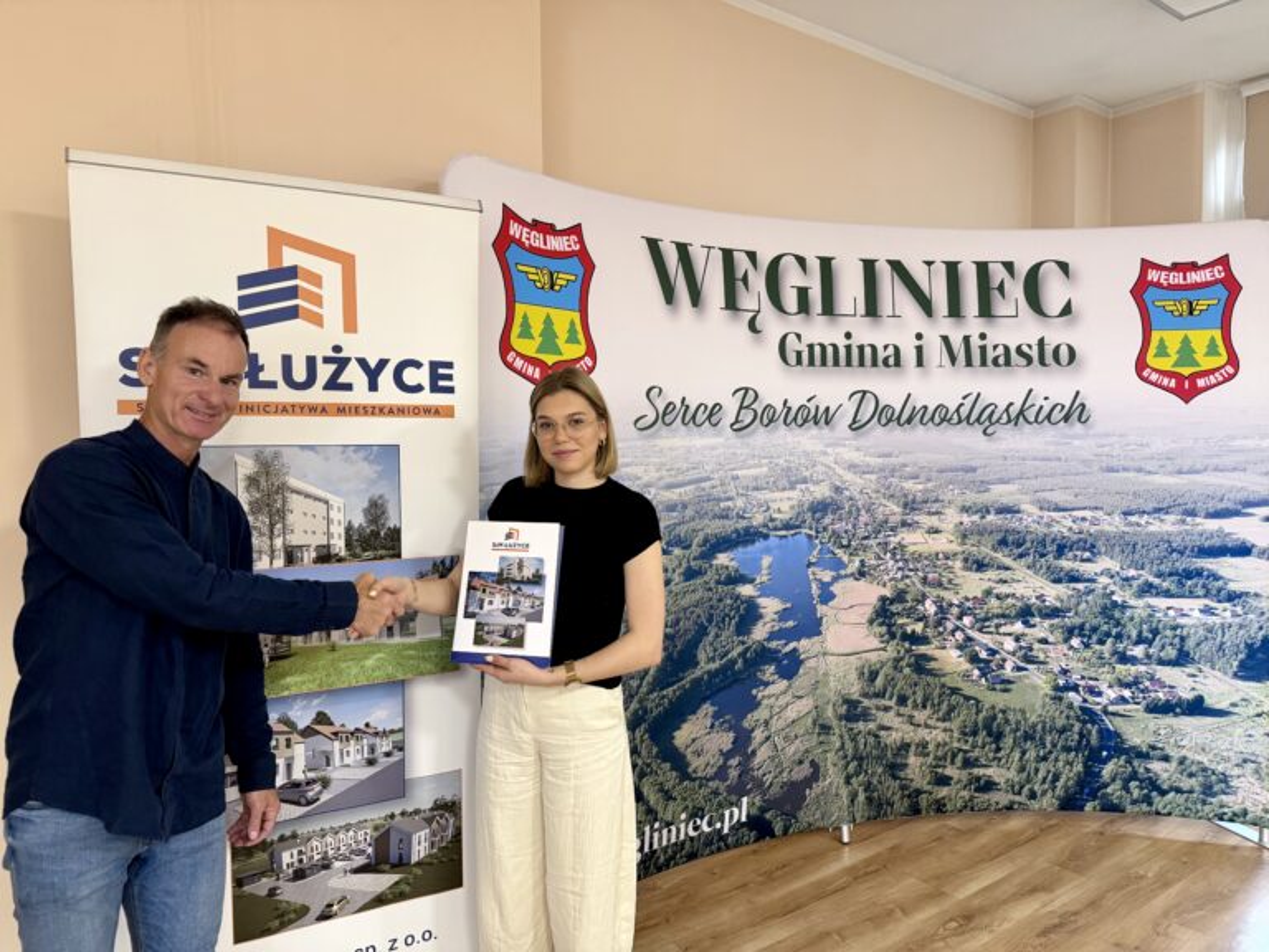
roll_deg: +0.9
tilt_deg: -1.9
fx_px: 880
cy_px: 476
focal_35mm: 24
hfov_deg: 71.6
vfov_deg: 56.8
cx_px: 634
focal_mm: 6.76
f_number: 1.78
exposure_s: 1/50
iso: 250
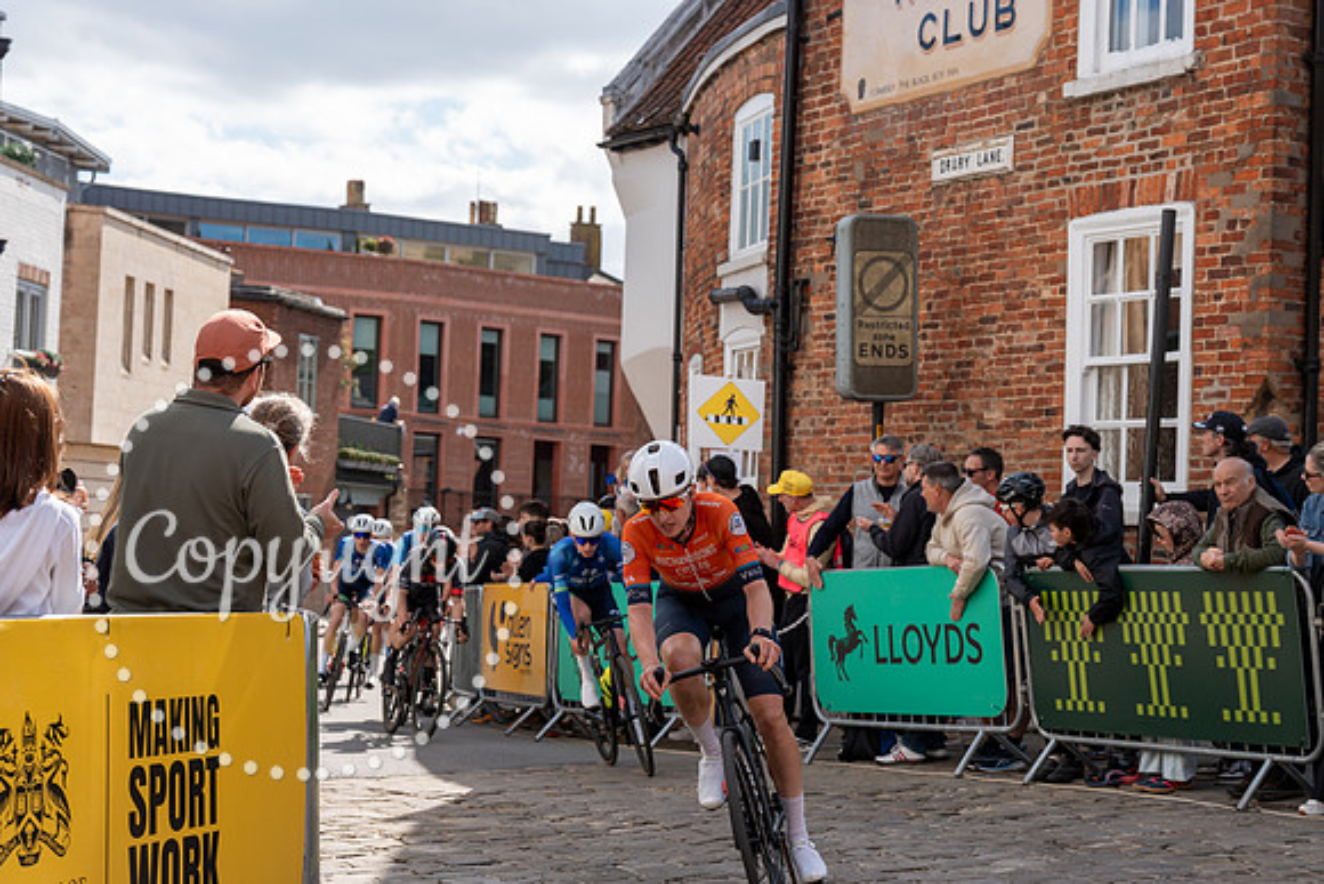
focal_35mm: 70
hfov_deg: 28.8
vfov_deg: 19.5
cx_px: 662
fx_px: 2575
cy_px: 442
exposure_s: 1/1000
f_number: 5
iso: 250
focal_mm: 70
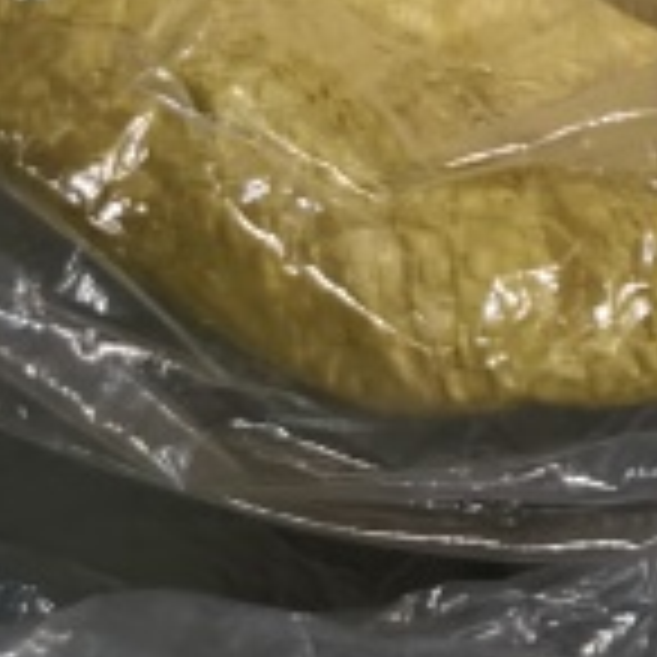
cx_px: 1202
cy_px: -997
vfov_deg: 10.0
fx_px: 3199
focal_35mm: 149
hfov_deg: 10.9
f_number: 1.88
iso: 736
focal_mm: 5.56
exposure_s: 1/100
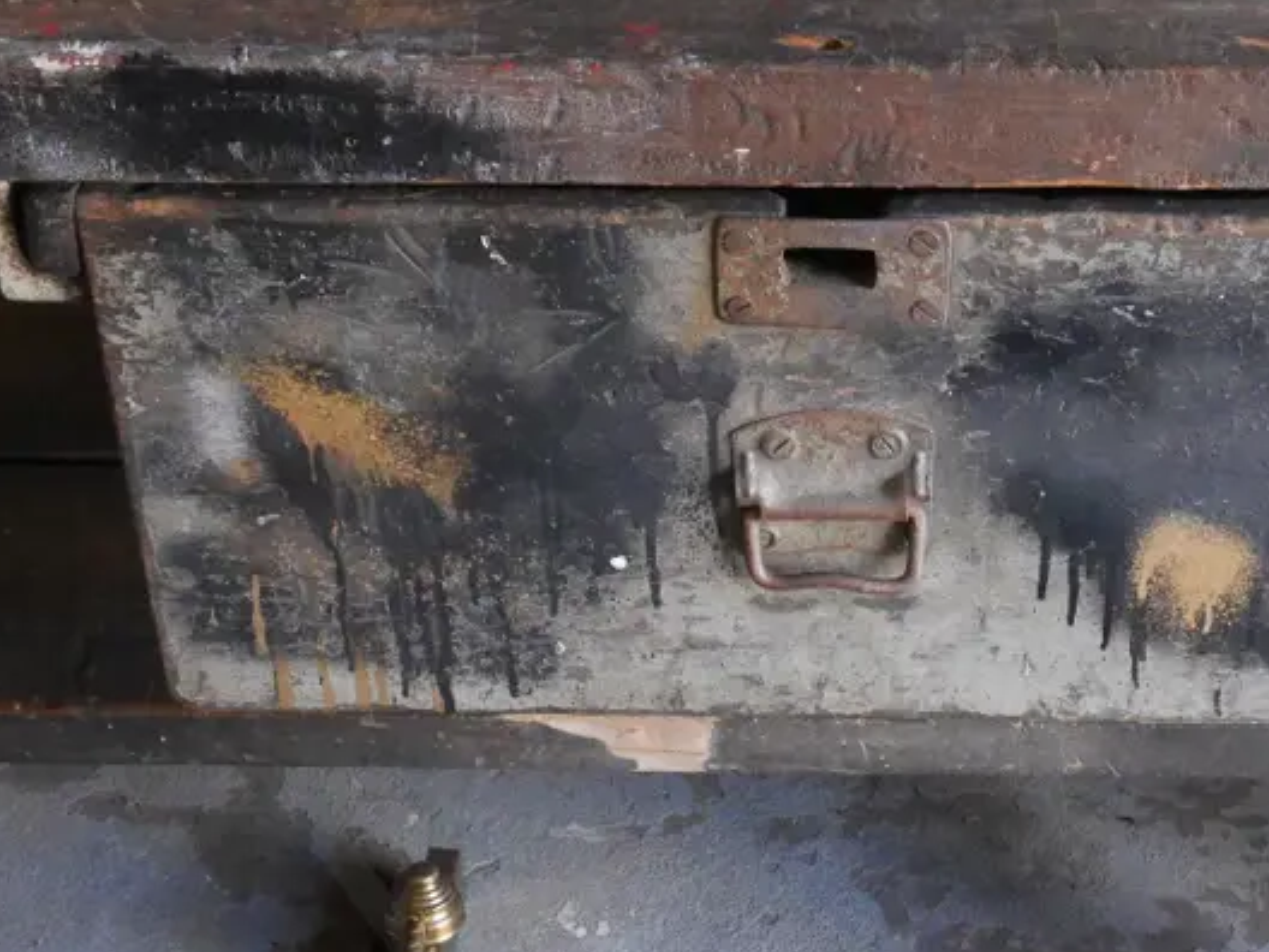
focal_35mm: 66
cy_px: 614
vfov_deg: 22.2
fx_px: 2420
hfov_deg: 29.2
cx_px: 836
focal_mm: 17
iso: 3200
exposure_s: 1/80
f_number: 5.5
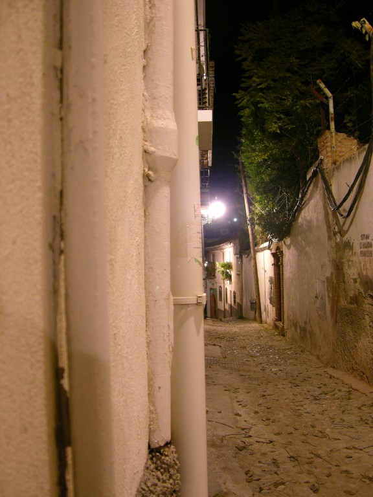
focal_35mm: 35
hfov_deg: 40.7
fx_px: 503
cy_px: 248
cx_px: 186
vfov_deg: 52.6
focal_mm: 8.9
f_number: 2.8
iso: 200
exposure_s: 1/2.5
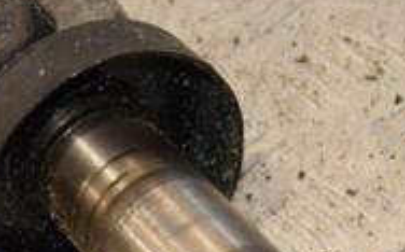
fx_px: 2690
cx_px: 30
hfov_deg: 8.6
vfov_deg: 5.4
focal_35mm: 244
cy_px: 230
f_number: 6.3
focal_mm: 50
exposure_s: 1/200
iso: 800
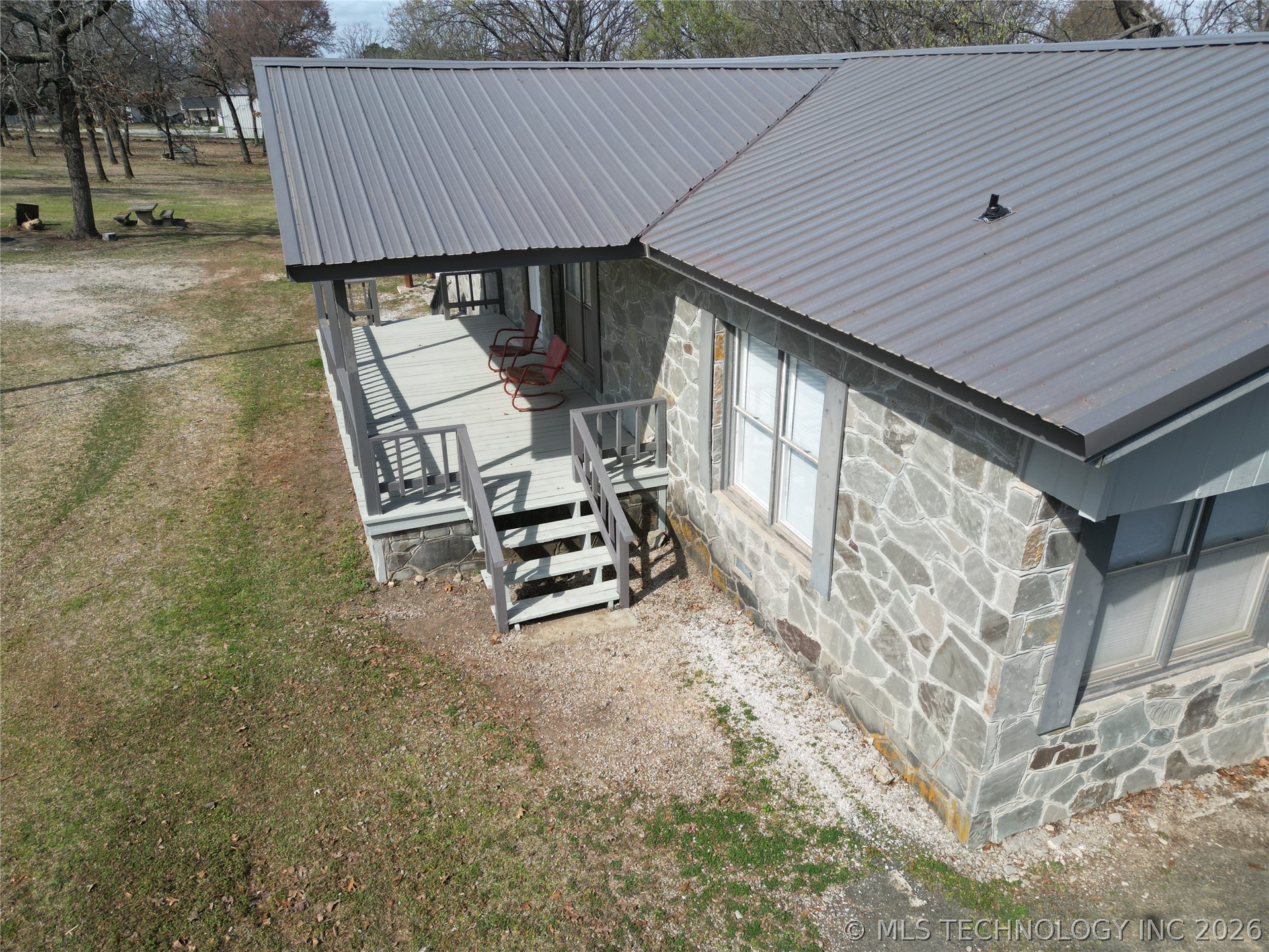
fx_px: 880
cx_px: 634
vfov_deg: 56.8
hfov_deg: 71.6
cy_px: 476
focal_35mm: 24
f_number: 1.7
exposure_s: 1/2000
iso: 110
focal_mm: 6.72
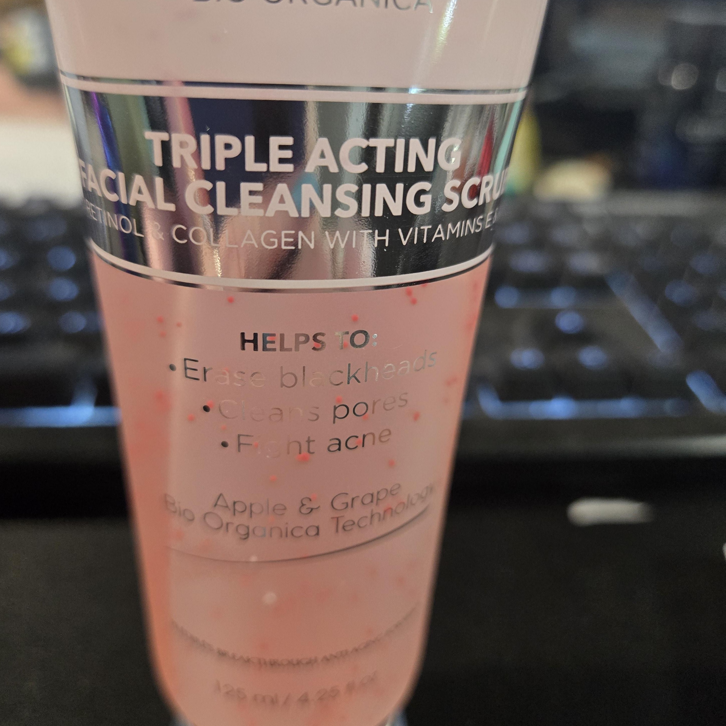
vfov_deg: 57.3
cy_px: 358
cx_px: 352
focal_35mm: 28
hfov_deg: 57.3
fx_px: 664
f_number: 1.8
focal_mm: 5.4
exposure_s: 1/120
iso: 640
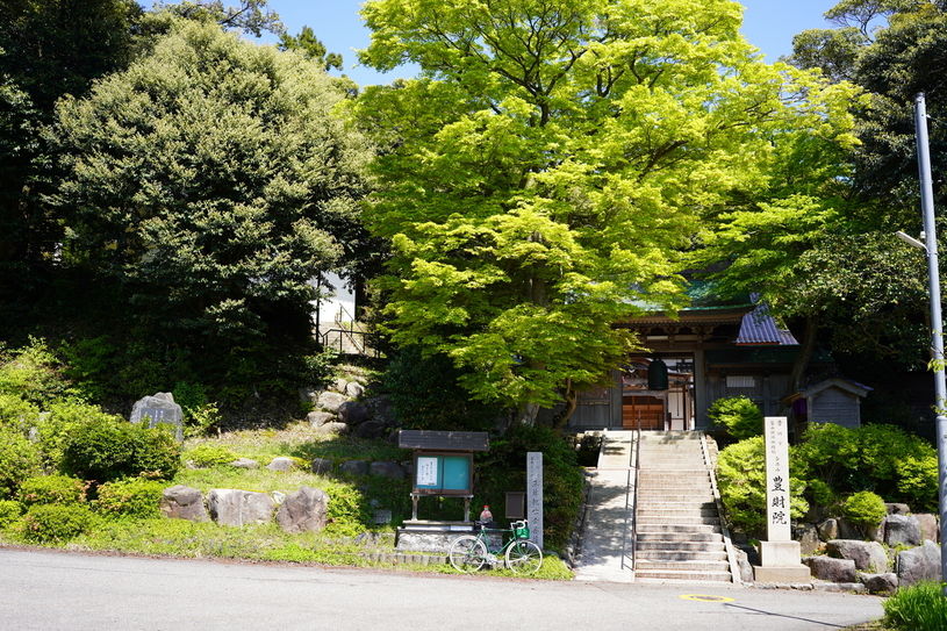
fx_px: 920
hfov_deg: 54.4
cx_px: 474
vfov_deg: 37.8
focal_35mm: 35
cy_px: 316
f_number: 5
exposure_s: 1/250
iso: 100
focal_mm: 35
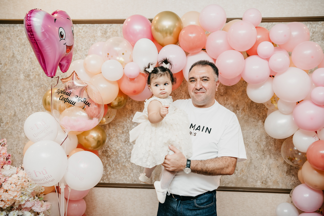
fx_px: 349
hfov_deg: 49.7
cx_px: 162
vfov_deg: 34.3
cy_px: 108
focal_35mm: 39
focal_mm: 38
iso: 250
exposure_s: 1/160
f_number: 4
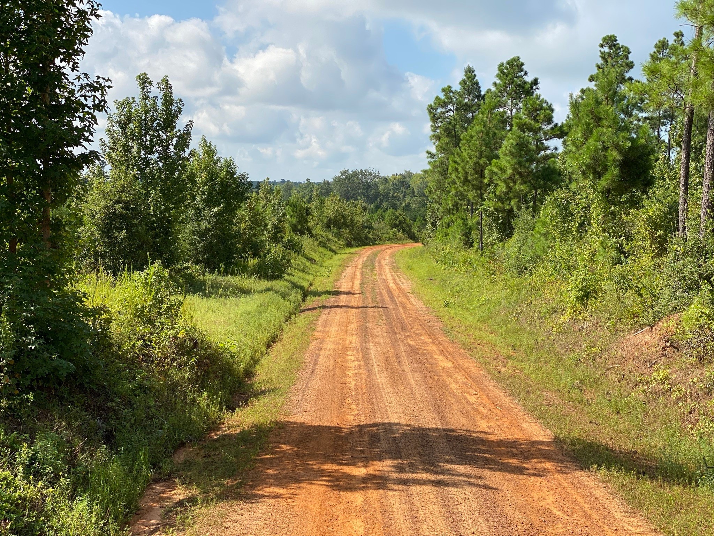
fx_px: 1073
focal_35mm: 52
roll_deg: -1.3
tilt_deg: -4.3
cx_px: 357
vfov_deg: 28.0
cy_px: 268
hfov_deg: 36.8
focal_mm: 6
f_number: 2
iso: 20
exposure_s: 1/1089
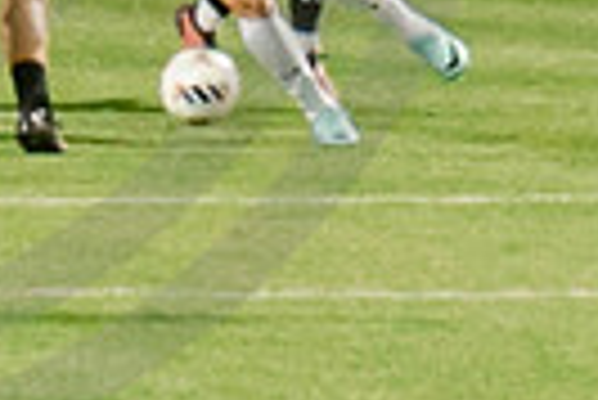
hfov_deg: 1.3
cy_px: -474
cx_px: -3056
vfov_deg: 0.9
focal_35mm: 1503
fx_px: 24993
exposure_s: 1/160
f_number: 4
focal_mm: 70
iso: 2000
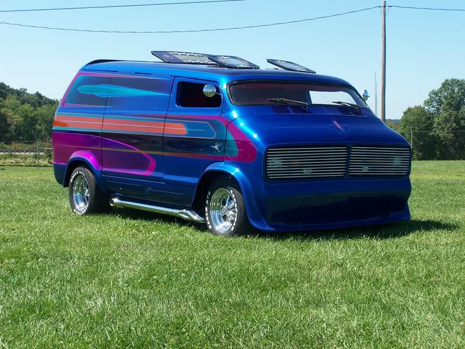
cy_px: 174
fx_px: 927
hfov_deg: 28.2
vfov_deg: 21.3
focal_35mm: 69
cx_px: 232
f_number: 4.5
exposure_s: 1/350
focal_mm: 11.5
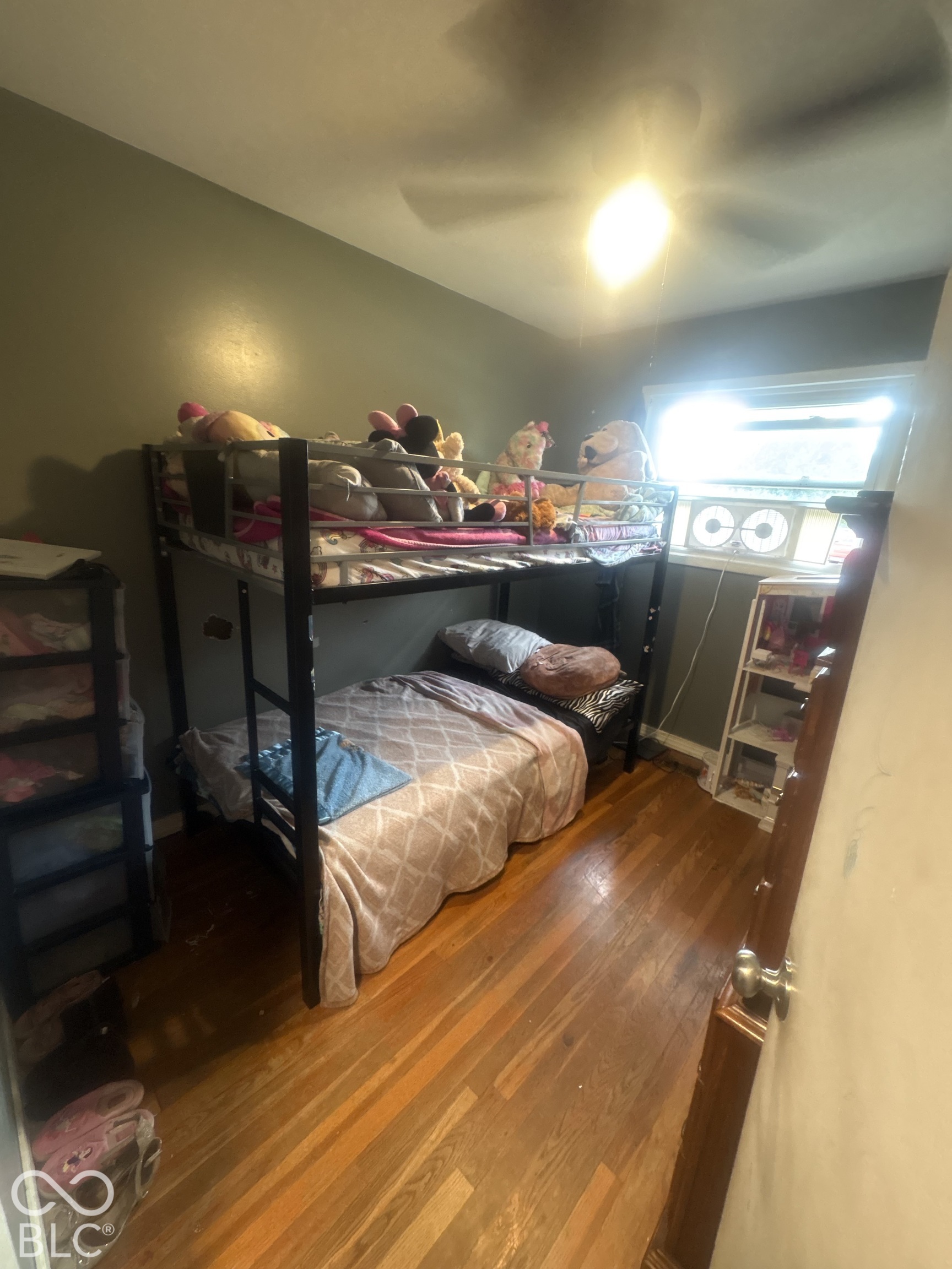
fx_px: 513
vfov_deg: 102.1
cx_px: 476
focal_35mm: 14
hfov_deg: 85.7
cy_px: 634
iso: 800
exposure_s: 1/40
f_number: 2.2
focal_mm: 2.22
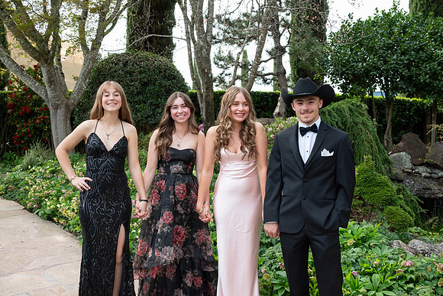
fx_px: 492
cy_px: 148
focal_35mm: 40
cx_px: 222
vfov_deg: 33.4
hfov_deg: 48.4
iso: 1250
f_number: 5.6
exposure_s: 1/1600
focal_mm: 40
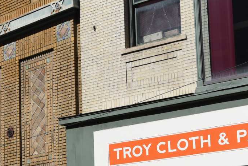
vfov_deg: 12.9
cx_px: -60
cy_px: 158
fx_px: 724
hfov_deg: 18.3
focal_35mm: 105
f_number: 9
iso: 320
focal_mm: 35
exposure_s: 1/800
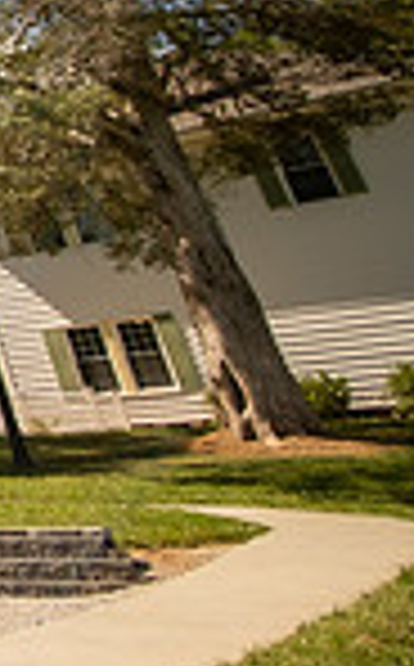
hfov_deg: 11.0
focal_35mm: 56
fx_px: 1015
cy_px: 52
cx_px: -878
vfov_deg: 34.1
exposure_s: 1/2000
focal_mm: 14
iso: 200
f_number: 2.8
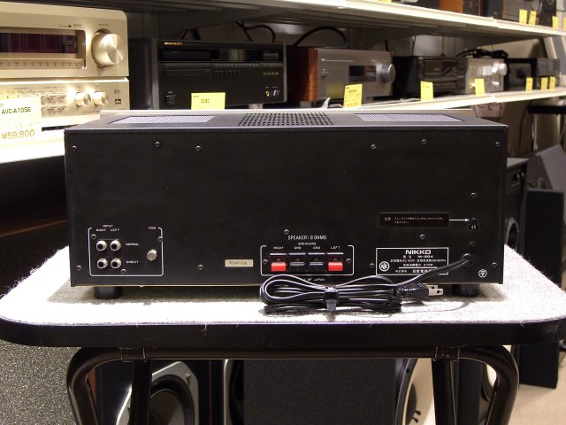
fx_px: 932
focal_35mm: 57
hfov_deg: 33.8
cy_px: 212
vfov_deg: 25.7
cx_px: 283
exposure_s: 1/8
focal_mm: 11.8
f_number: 3.6
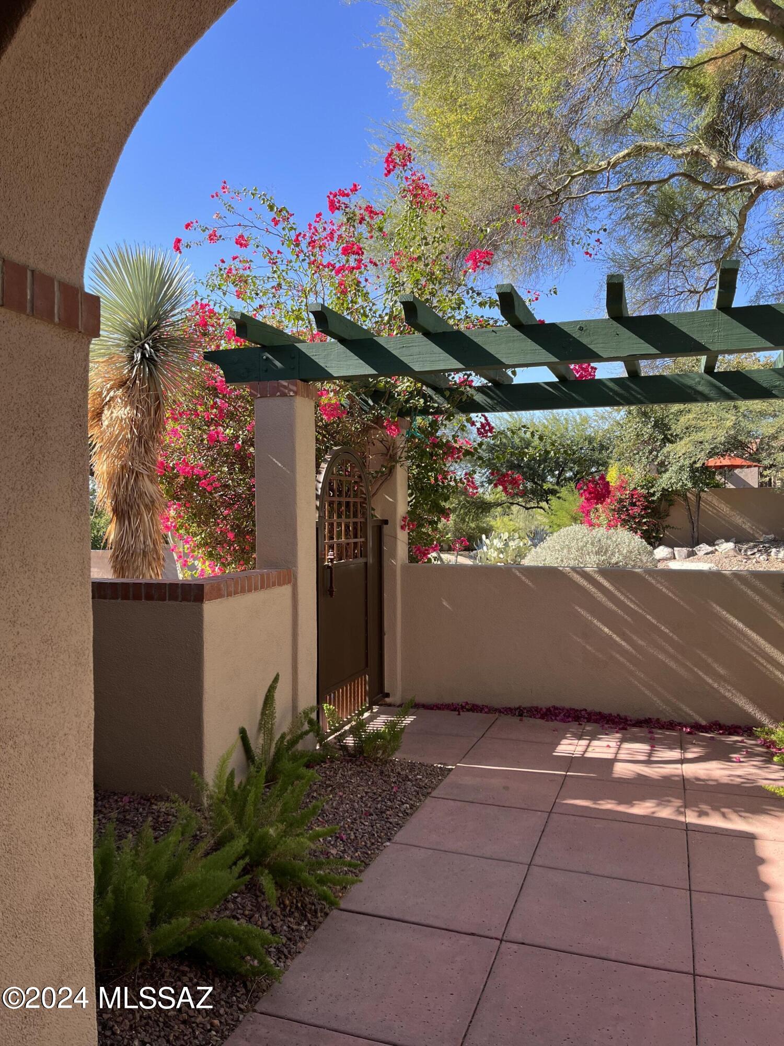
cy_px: 523
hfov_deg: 53.1
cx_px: 392
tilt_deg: -1.9
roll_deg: +0.6
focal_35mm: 26
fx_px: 785
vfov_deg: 67.3
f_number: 1.6
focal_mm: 5.1
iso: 50
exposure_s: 1/852
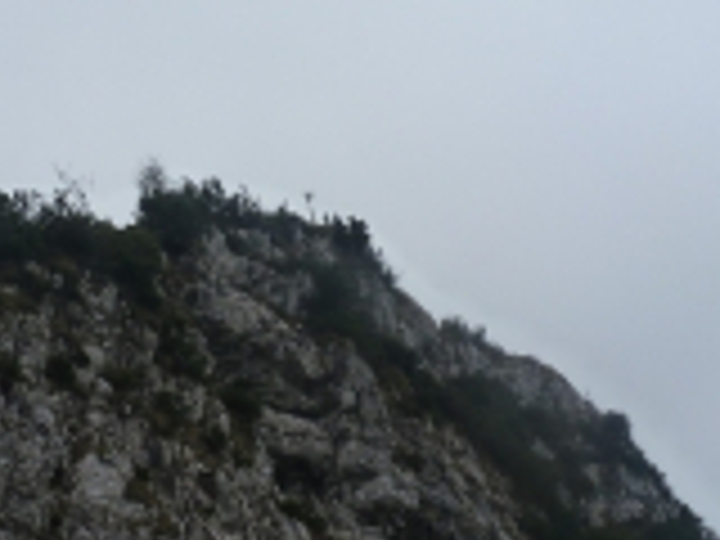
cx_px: 216
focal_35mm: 54
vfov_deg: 27.0
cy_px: 261
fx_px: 1123
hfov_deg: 35.1
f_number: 4
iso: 160
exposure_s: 1/250
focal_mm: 4.3
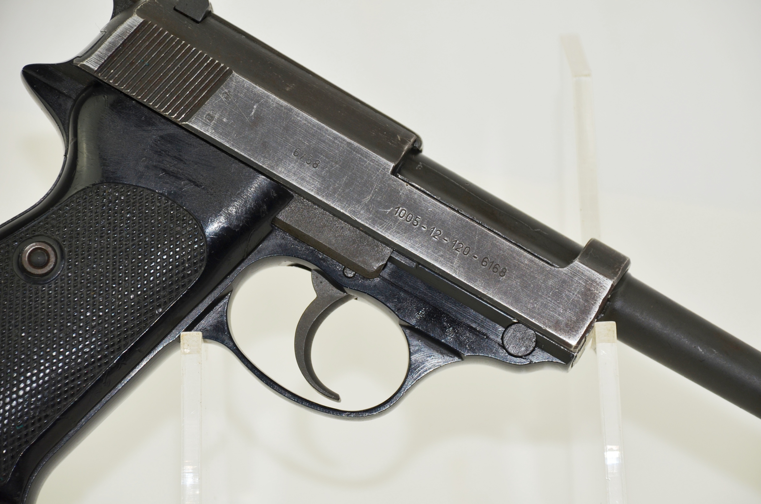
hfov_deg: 10.2
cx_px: 380
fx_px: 4272
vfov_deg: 6.8
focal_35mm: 202
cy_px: 252
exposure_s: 1/125
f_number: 5.6
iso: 200
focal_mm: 135
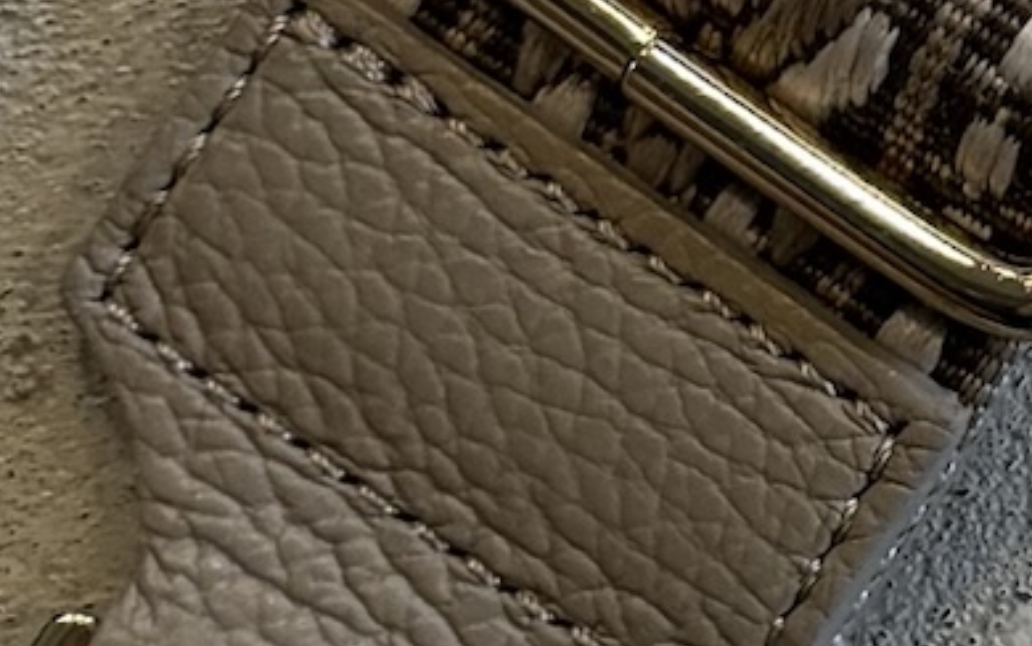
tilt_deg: -78.5
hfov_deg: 9.0
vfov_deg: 6.1
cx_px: 2352
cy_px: -254
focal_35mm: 212
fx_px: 5964
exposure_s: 1/50
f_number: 1.6
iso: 200
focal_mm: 5.96
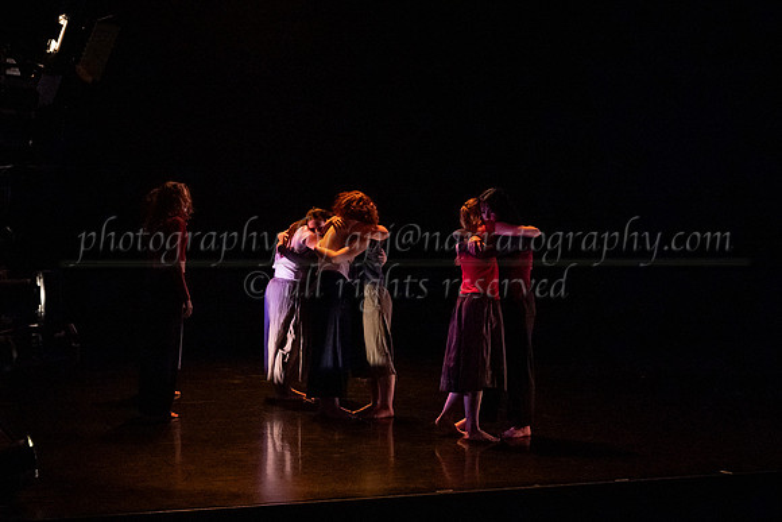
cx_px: 475
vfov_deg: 22.9
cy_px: 187
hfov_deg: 33.7
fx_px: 1287
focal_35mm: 59
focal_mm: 45
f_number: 3.5
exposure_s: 1/320
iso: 4000
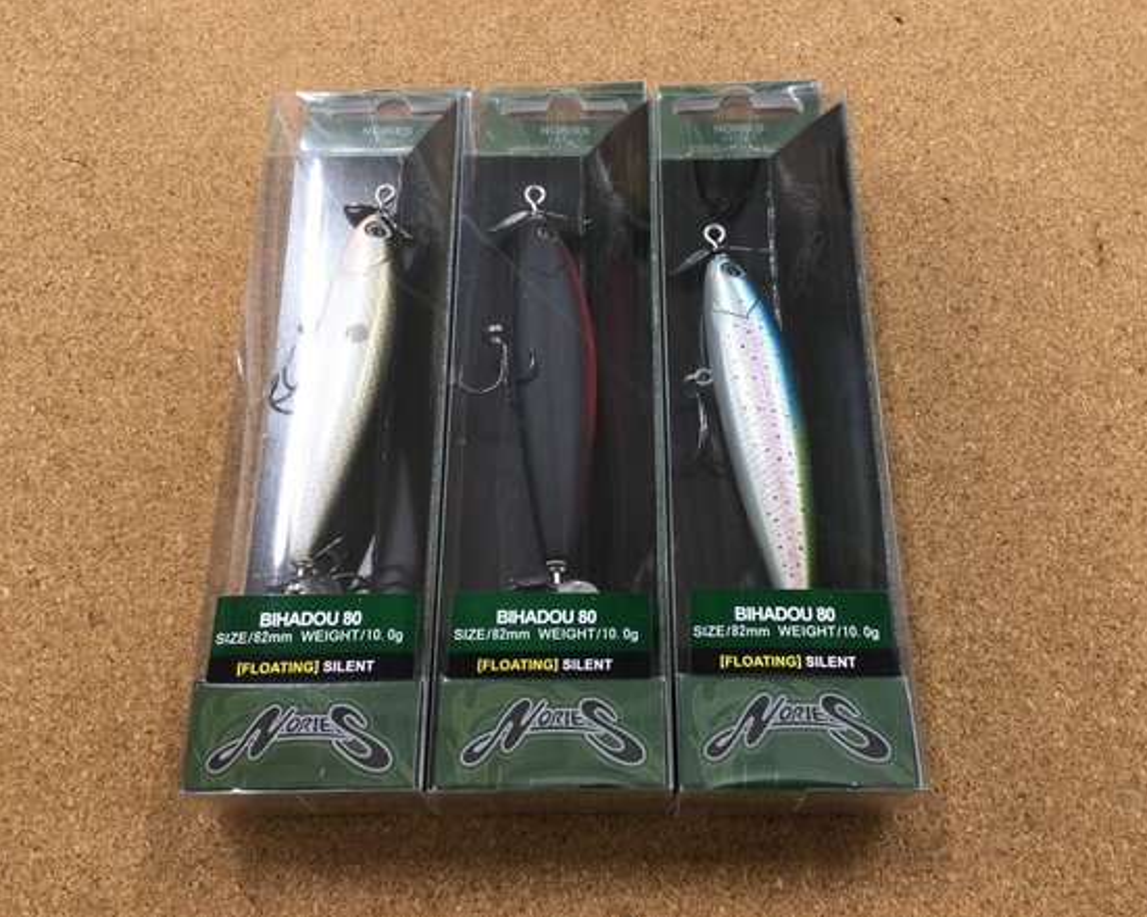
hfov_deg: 54.2
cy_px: 450
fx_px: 1120
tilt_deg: -65.9
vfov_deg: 44.5
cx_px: 605
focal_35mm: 33
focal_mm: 3.3
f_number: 2.4
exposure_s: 1/30
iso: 64
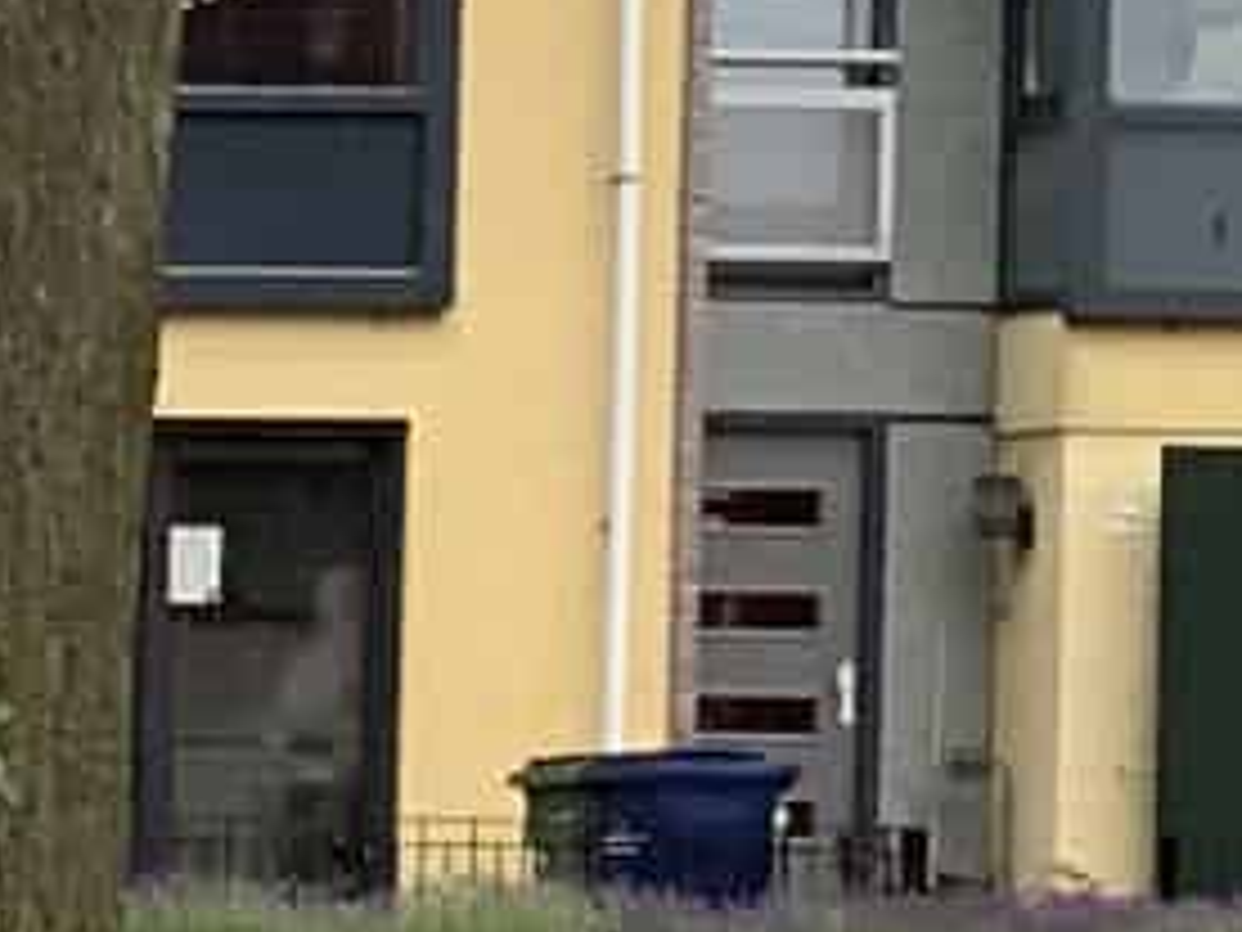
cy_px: 1486
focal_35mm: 386
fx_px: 13849
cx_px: -3123
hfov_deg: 4.8
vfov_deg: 3.8
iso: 50
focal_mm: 6
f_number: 2.4
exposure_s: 1/122
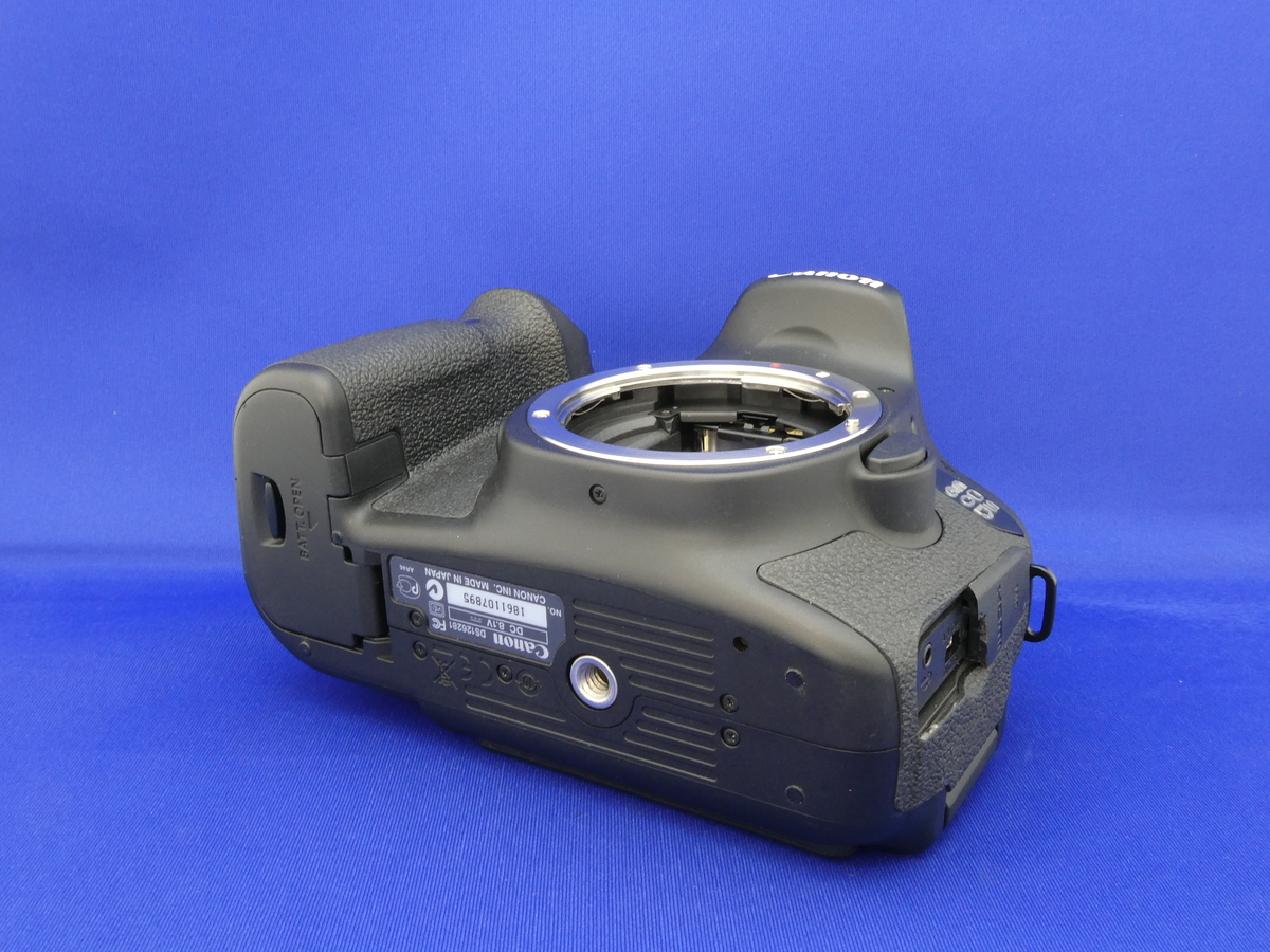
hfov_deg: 52.6
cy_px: 476
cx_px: 635
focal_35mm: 35
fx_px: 1284
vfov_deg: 40.7
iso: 200
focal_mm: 6.3
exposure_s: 1
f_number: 8
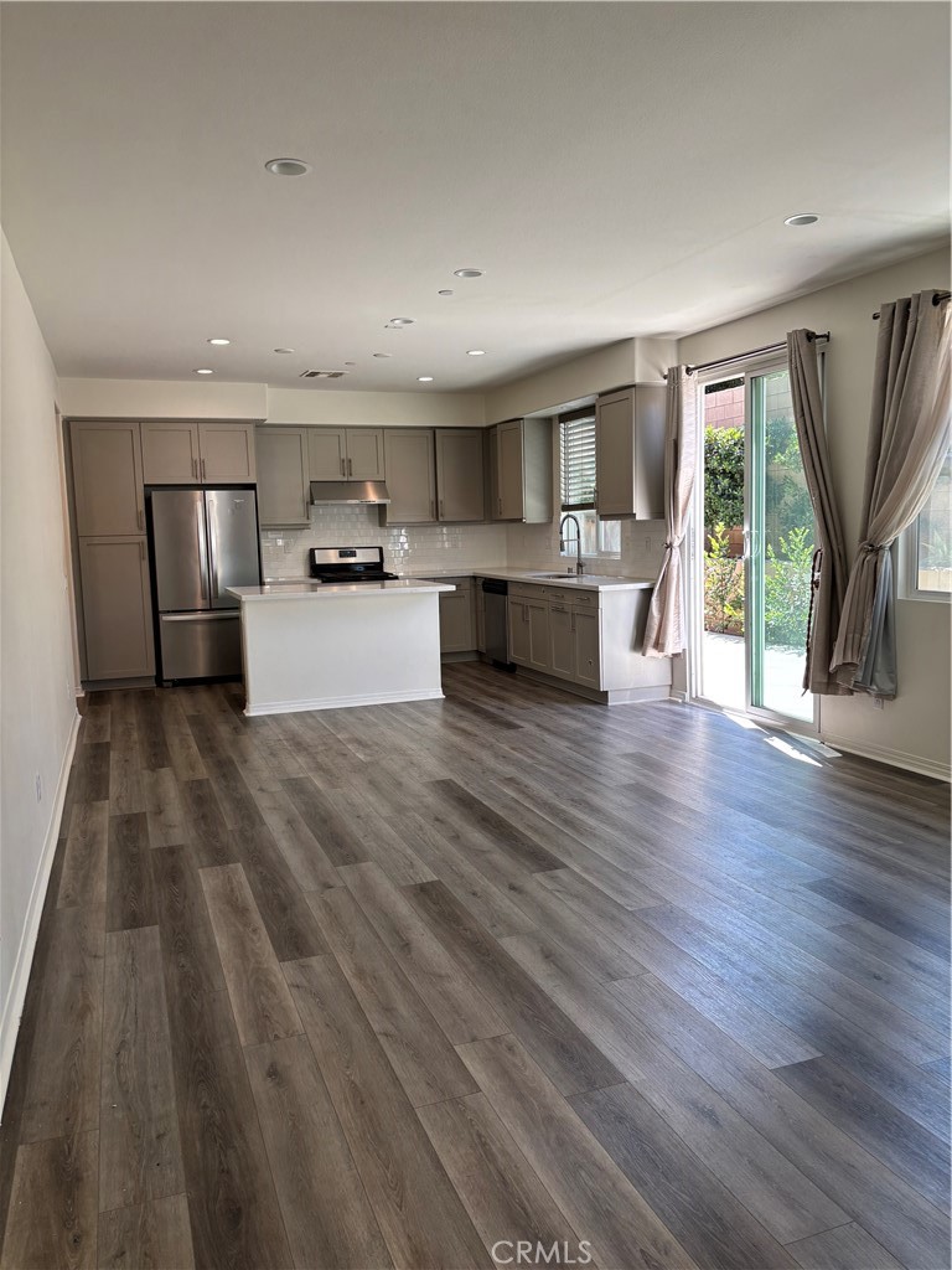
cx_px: 476
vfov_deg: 67.3
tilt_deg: -5.8
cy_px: 635
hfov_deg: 53.1
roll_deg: +1.2
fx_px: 953
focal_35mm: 26
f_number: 1.6
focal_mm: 5.96
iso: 40
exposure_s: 1/121
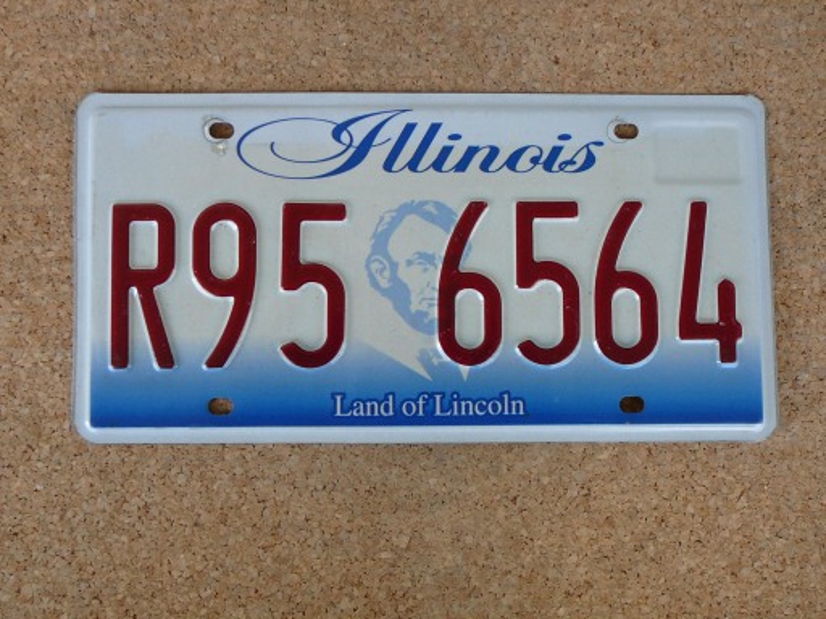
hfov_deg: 42.1
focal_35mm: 45
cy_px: 310
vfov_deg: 32.2
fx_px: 1074
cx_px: 413
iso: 80
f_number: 3.2
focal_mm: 6.7
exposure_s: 1/100
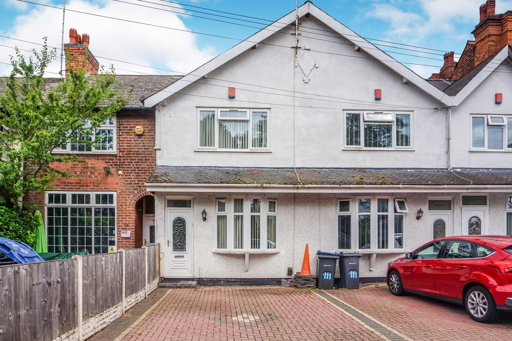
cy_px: 170
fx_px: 341
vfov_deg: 53.1
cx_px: 256
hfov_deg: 73.8
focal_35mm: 24
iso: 100
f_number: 10
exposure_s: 1/80
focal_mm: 16
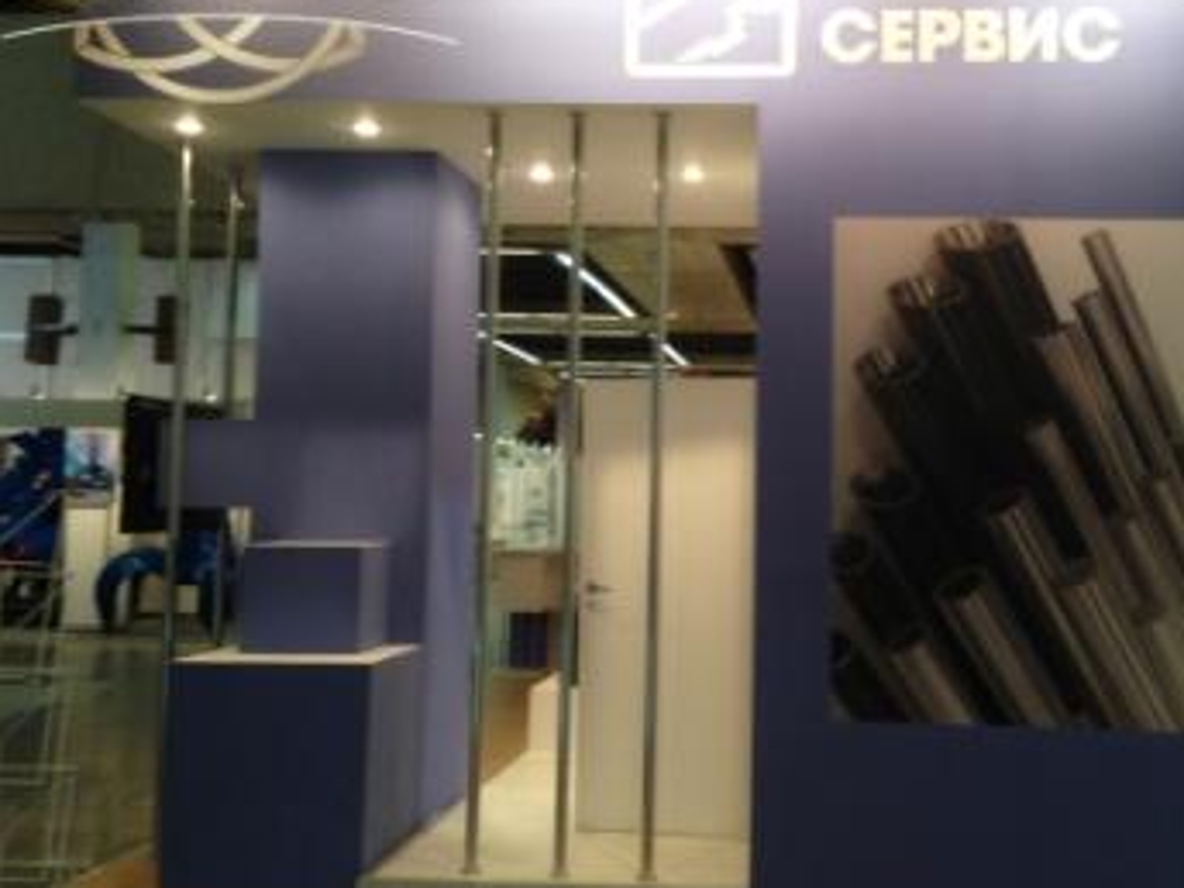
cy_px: 392
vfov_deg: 33.6
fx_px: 1471
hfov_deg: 43.4
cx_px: 768
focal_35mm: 43
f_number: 2.4
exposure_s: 1/20
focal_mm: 4.12
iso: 80
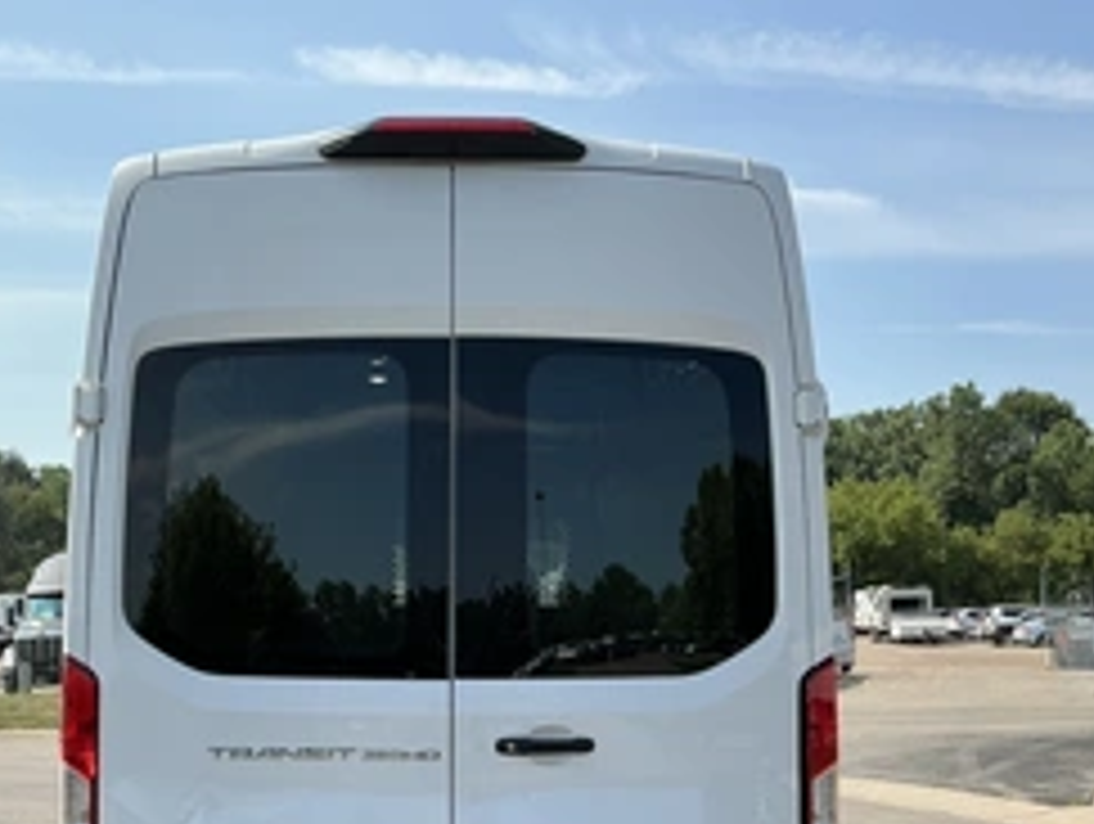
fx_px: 1456
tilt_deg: +0.9
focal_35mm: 46
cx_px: 446
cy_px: 635
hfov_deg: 41.0
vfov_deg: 31.0
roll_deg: +1.3
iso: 25
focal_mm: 3
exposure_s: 1/1786
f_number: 1.8
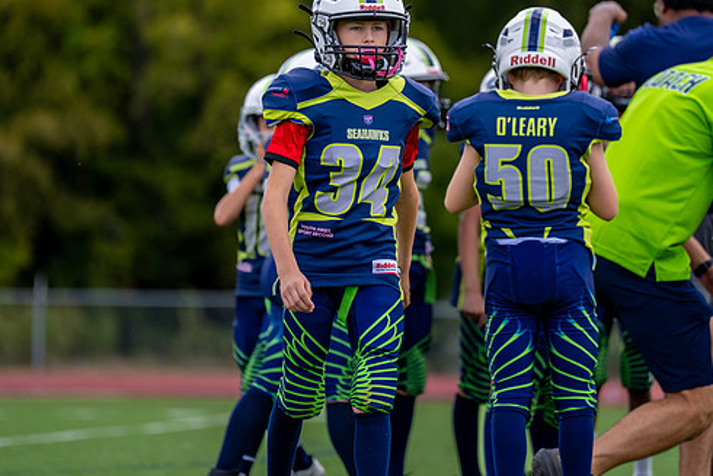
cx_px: 388
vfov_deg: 5.0
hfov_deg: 7.5
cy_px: 164
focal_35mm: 275
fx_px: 5448
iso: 500
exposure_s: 1/3200
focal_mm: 200
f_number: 2.8
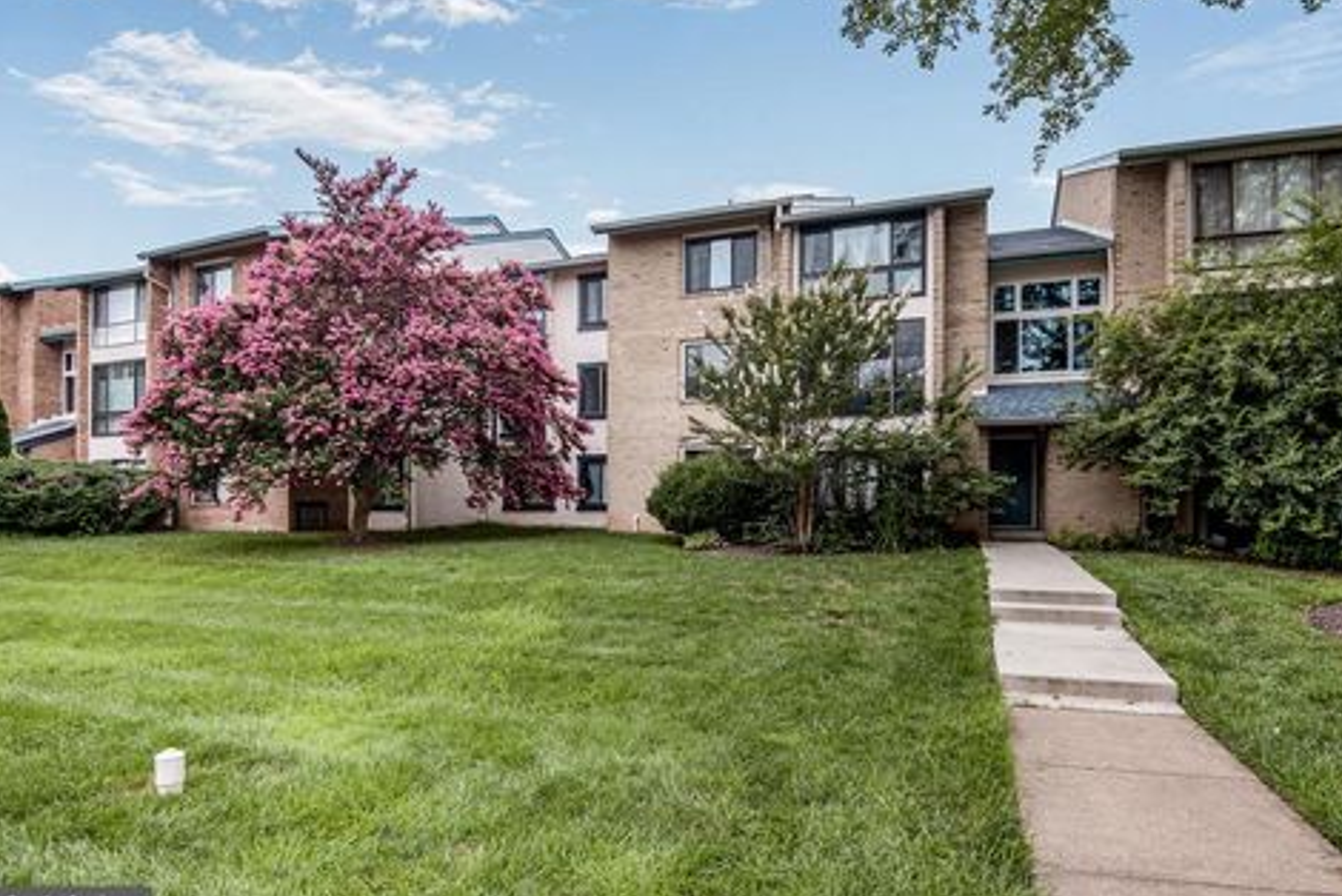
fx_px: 634
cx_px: 711
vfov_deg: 70.5
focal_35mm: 17
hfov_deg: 93.1
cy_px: 461
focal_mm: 16
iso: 200
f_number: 8
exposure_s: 1/60
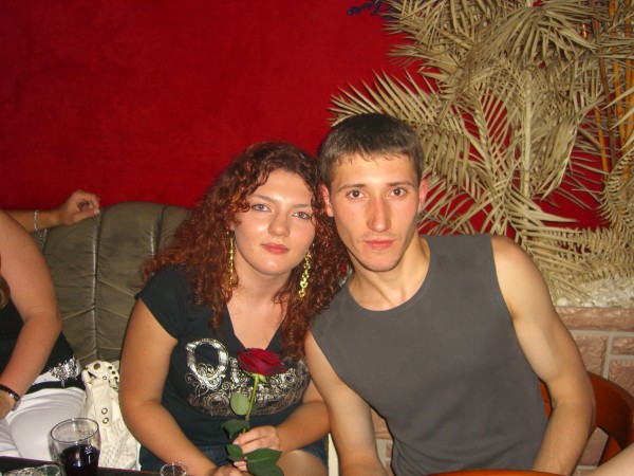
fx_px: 696
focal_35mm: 38
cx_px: 317
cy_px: 238
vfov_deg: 37.7
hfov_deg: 49.0
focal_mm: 7.9
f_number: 2.8
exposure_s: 1/60
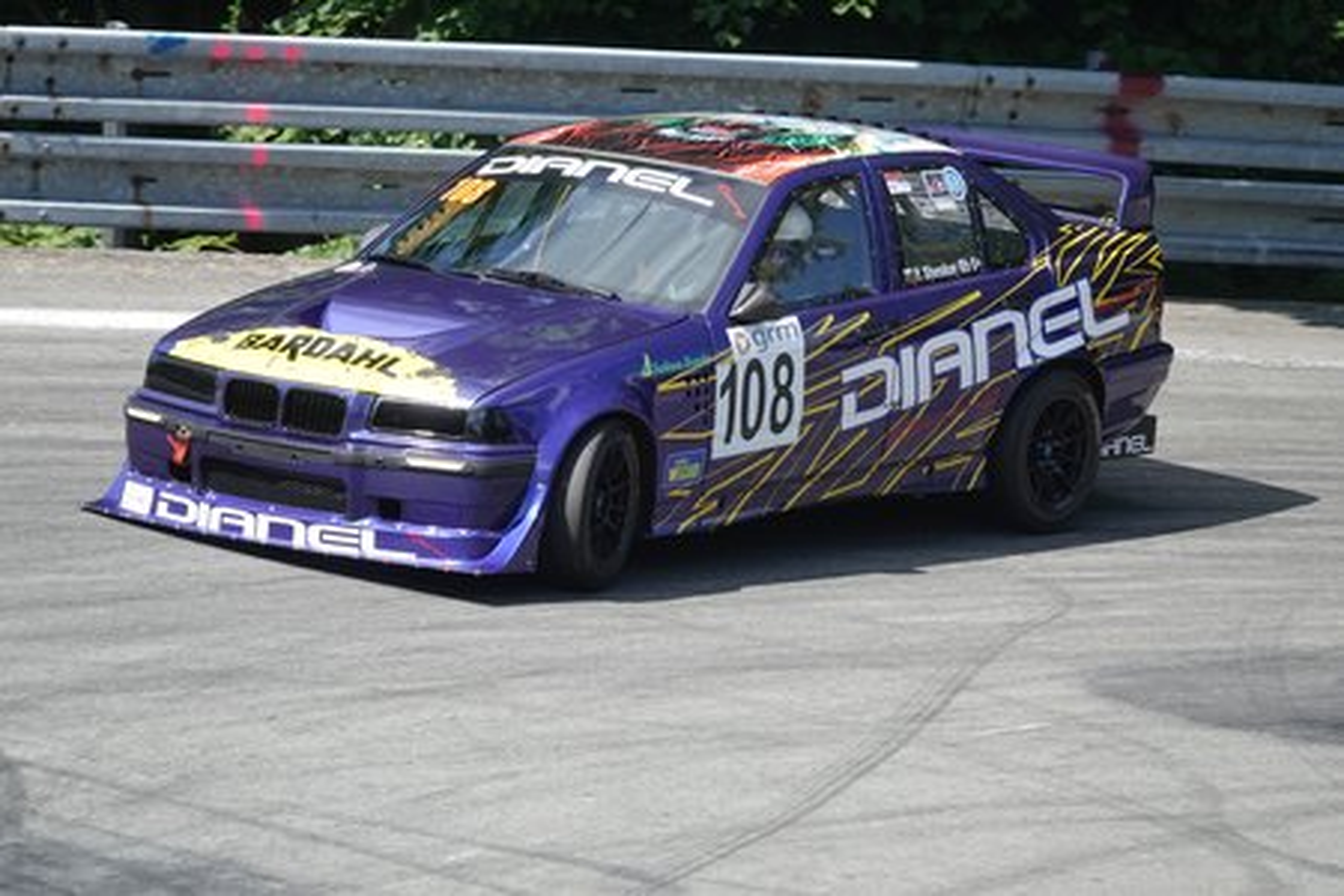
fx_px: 12319
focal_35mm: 330
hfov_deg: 6.2
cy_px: 448
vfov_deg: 4.2
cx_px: 672
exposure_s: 1/800
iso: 200
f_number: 4
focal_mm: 120.91
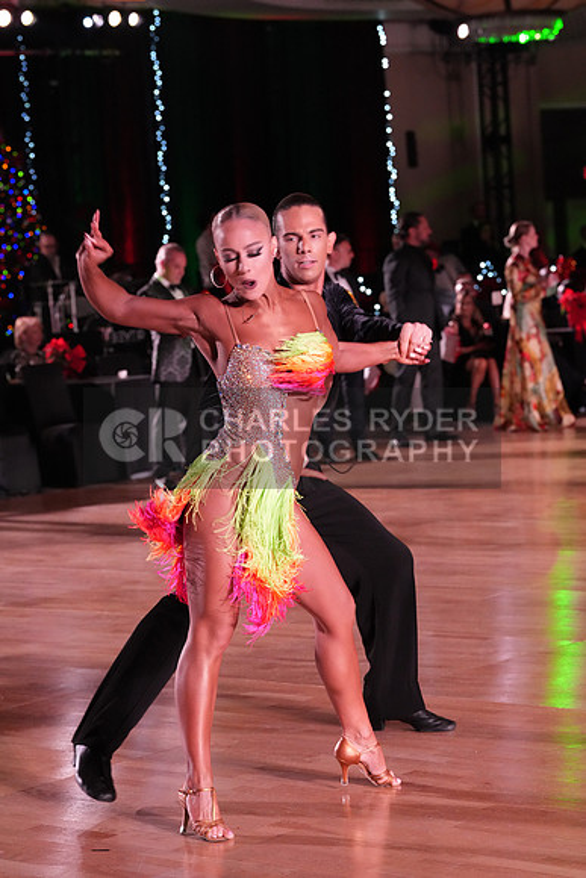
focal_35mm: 102
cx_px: 293
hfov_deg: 13.4
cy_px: 439
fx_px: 2489
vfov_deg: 20.0
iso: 5000
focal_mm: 102
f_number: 6.3
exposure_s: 1/250
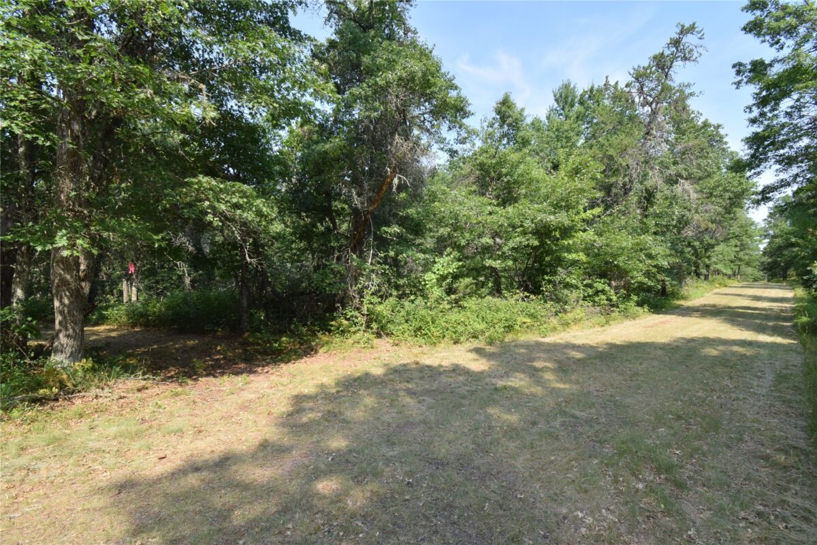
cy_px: 272
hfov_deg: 100.4
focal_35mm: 15
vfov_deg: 77.3
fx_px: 340
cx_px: 408
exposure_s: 1/200
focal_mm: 10
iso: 320
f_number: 13
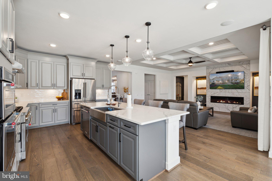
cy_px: 90
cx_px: 136
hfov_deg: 96.7
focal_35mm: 16
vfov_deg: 73.7
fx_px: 121
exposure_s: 1/15
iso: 200
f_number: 8
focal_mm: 16
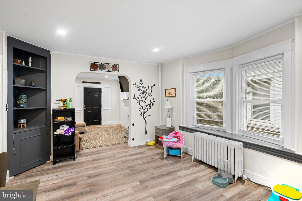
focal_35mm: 18
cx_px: 151
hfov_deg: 91.6
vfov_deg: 68.9
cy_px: 100
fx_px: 147
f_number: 7.1
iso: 1250
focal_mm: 17.5
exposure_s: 1/8
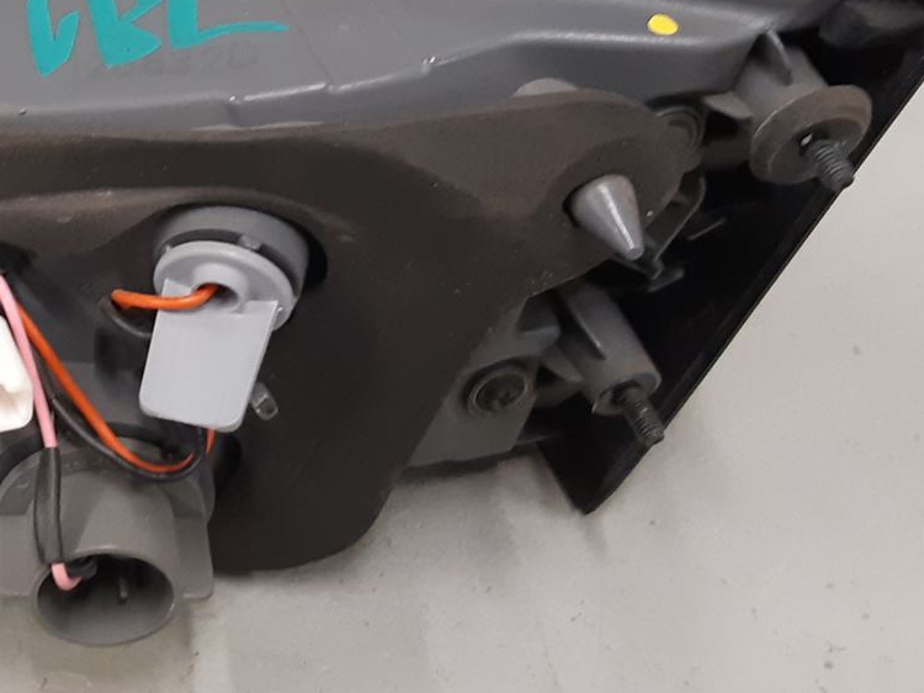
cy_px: 182
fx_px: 1895
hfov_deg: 26.1
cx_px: 14
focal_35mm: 71
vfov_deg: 20.6
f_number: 1.7
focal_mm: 3.93
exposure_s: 1/50
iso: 200
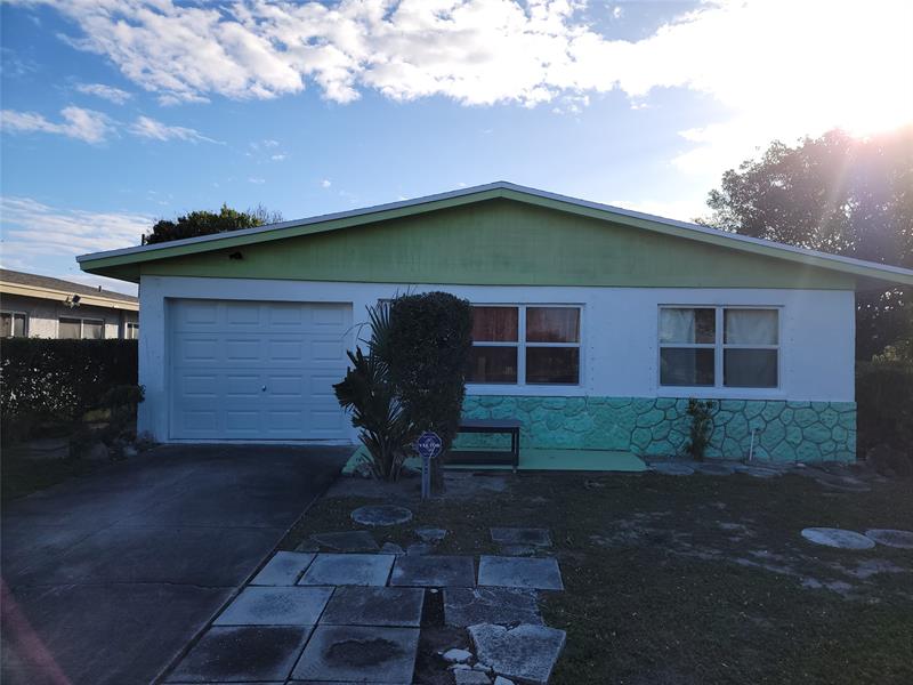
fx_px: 633
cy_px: 342
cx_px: 456
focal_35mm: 24
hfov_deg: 71.6
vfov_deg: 56.8
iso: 16
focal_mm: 6.7
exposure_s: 1/838
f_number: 1.8
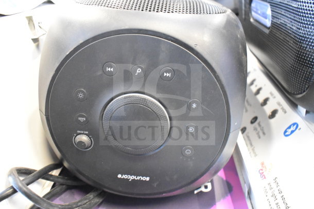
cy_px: 104
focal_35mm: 33
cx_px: 157
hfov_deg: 57.2
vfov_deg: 40.0
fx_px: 288
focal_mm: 22
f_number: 3.8
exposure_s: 1/30
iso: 9000
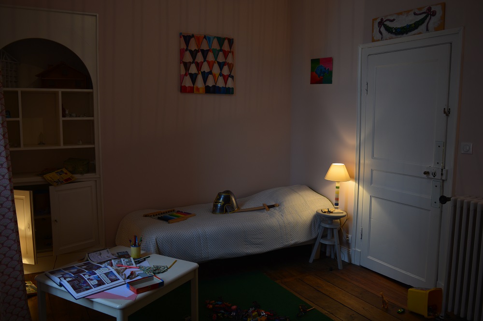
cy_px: 160
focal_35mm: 30
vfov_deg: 43.6
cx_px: 242
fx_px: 402
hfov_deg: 61.9
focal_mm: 20
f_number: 4.5
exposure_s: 1/30
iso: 100
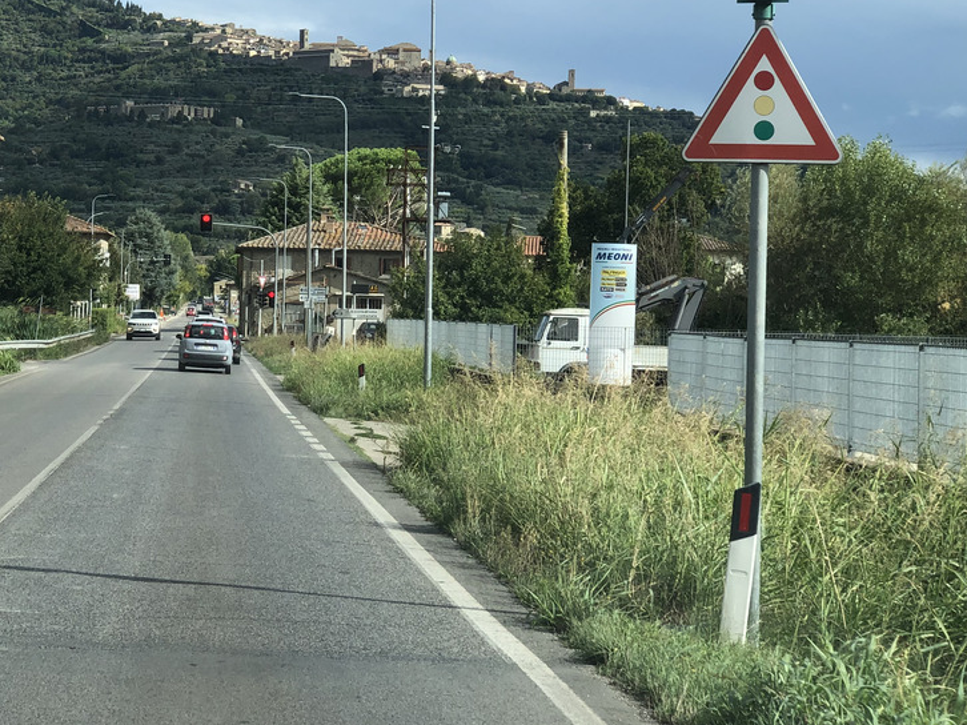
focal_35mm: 86
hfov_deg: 22.5
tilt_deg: -2.4
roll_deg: -0.7
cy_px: 361
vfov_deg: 17.2
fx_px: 2402
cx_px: 234
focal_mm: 6
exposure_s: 1/810
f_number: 2.4
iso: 16
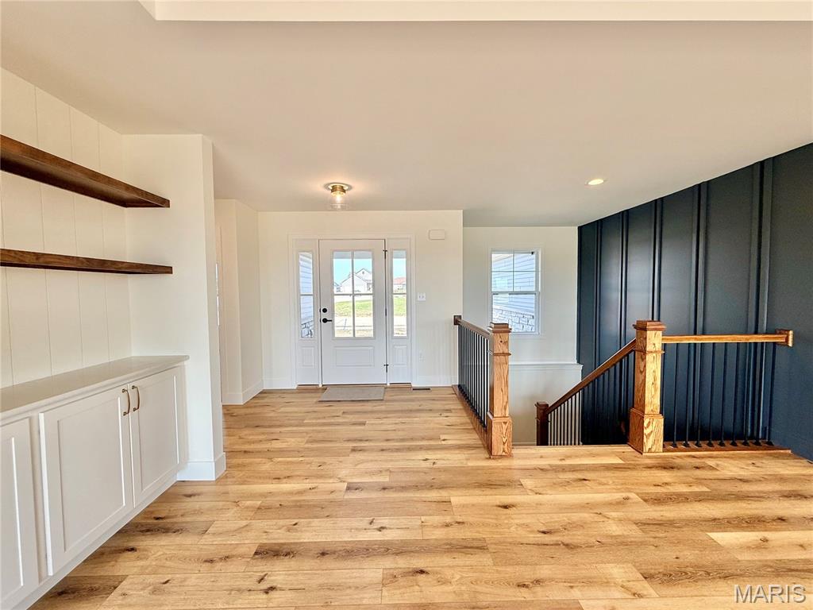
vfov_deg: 85.7
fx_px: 329
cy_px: 305
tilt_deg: -2.9
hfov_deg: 102.1
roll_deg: +0.5
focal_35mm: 14
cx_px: 406
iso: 64
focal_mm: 2.22
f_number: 2.2
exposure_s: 1/167
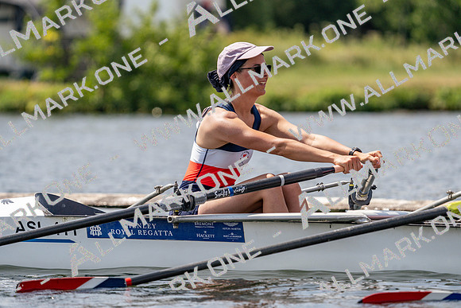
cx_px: 230
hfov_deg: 5.5
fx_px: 4790
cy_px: 154
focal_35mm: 374
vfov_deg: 3.7
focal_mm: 374
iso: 250
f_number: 6.3
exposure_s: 1/1600
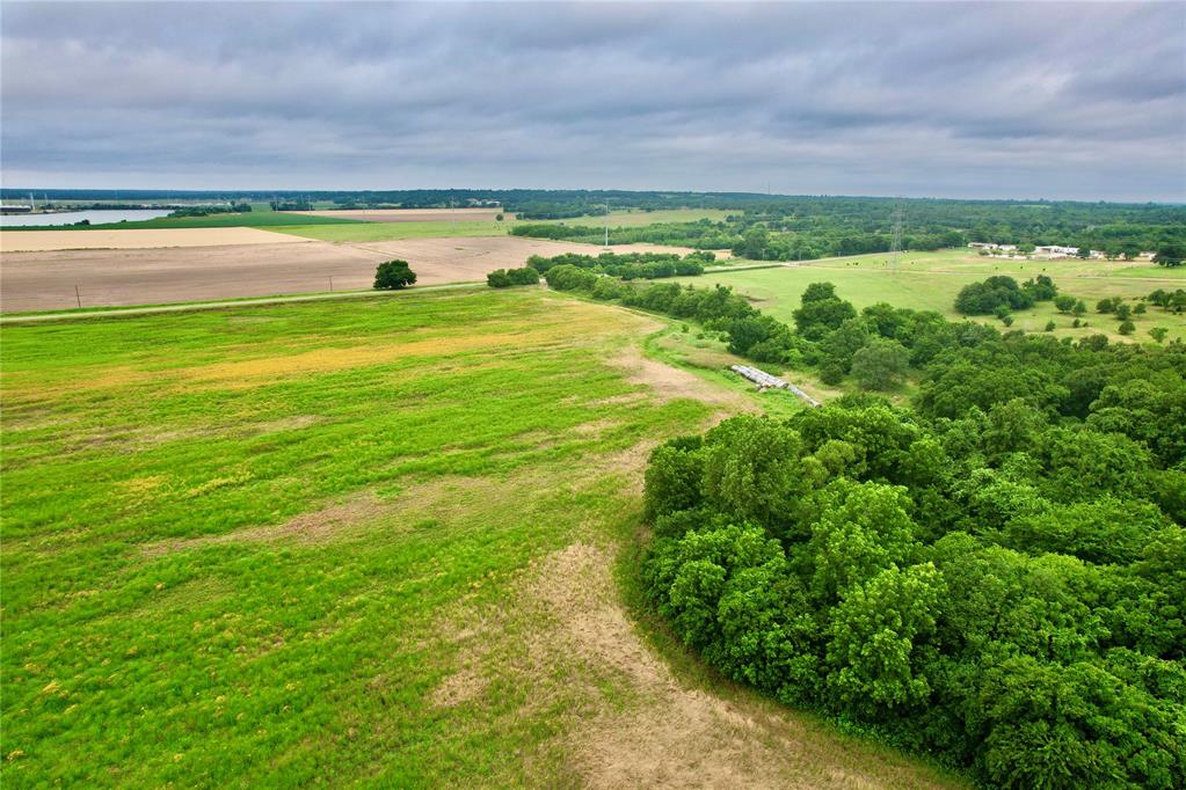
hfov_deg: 78.6
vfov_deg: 57.2
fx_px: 725
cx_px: 593
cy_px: 395
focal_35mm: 22
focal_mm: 8.38
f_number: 2.8
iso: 110
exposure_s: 1/160
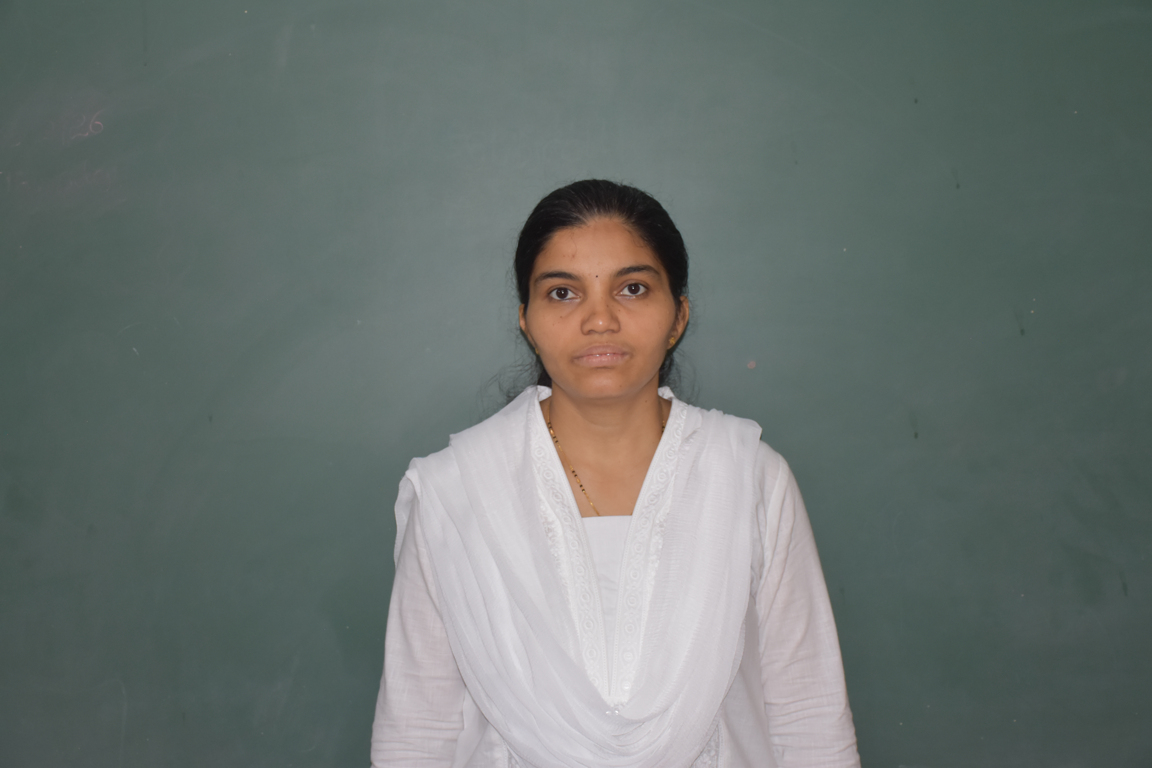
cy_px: 384
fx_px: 2016
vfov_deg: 21.6
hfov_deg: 31.9
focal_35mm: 63
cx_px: 576
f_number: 4.5
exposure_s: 1/60
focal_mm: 42
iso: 1000
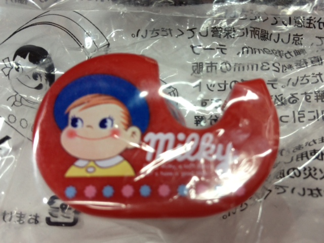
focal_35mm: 35
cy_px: 122
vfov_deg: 40.7
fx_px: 328
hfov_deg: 52.6
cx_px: 162
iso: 80
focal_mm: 4.28
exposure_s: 1/20
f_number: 2.4
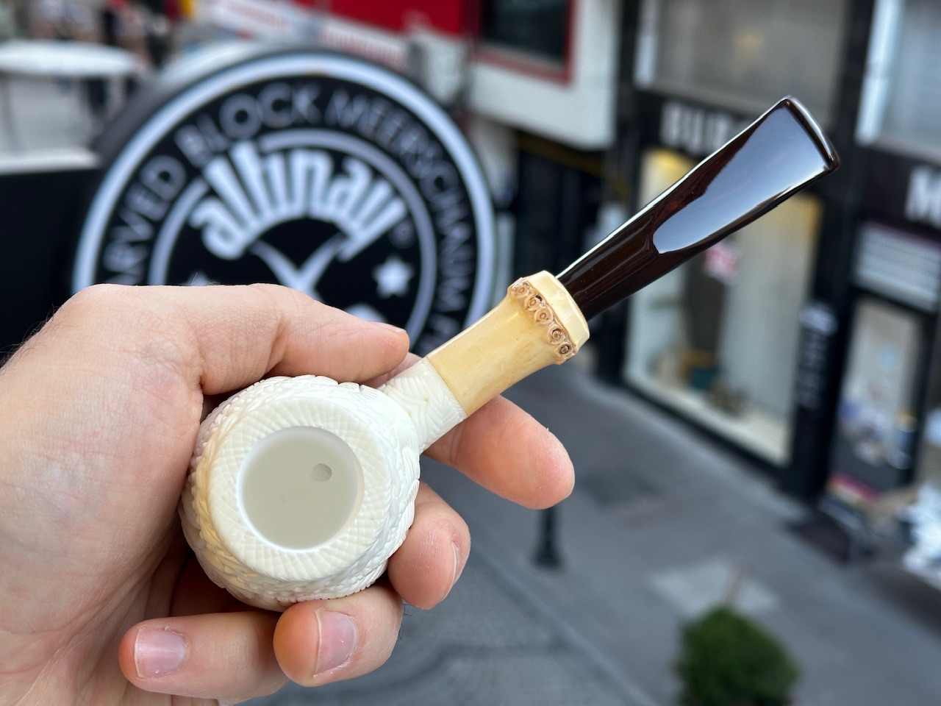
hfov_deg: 39.7
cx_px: 470
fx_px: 1305
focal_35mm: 48
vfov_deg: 30.3
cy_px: 353
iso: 64
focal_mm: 6.86
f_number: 1.78
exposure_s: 1/100
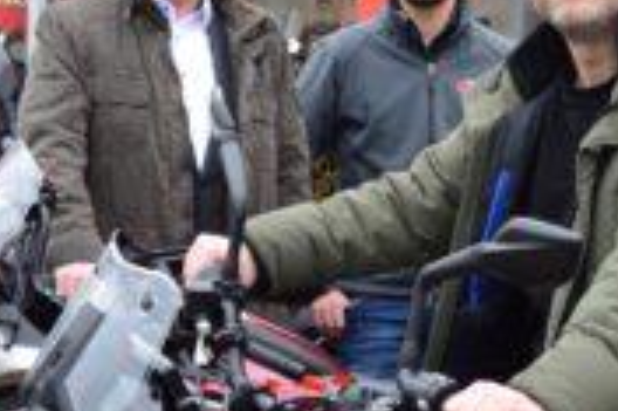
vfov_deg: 12.3
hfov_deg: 18.3
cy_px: 316
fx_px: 1907
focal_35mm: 111
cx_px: 481
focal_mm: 17
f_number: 4
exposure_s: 1/125
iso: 200
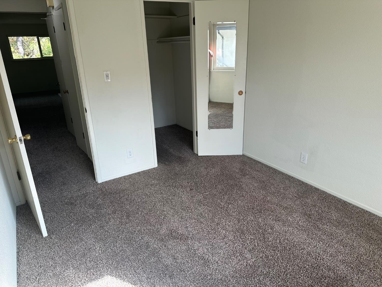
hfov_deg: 71.6
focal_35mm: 24
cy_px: 144
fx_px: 265
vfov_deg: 56.8
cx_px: 191
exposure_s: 1/175
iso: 64
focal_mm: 6.86
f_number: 1.78
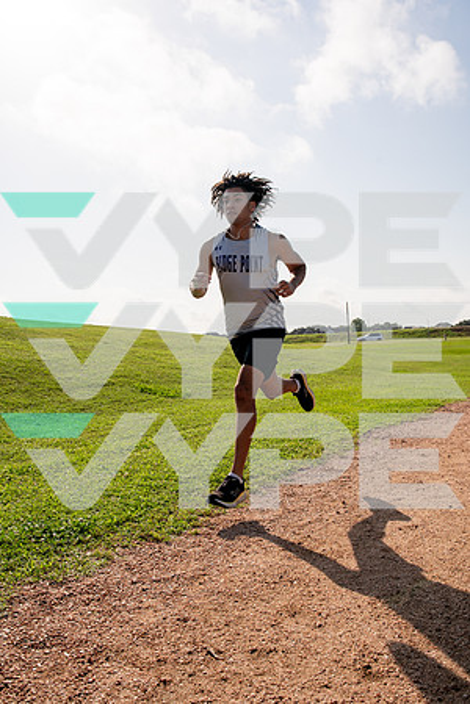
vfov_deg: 57.2
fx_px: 646
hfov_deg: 40.0
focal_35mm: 33
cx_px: 235
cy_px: 352
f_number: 8
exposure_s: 1/640
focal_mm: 33
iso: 100
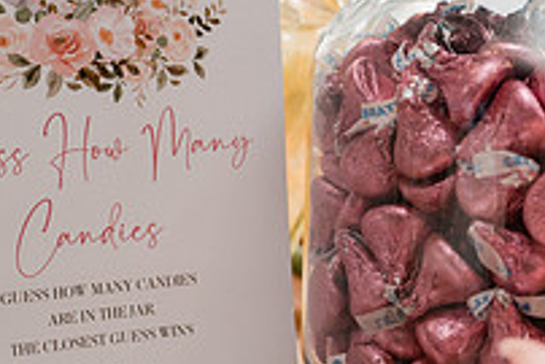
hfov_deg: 18.7
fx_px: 1651
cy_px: 142
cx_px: 383
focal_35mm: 109
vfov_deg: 12.6
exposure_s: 1/250
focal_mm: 38
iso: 1250
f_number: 4
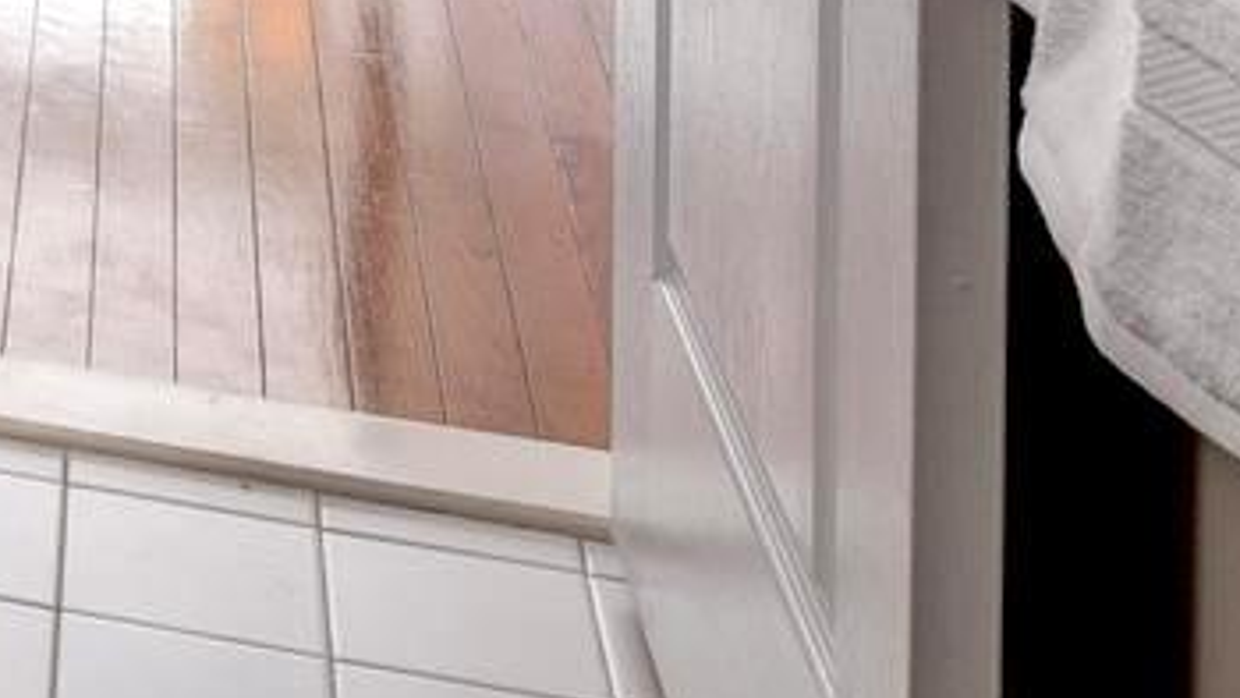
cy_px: -1400
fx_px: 3223
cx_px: -1066
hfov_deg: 17.3
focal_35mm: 98
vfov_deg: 9.6
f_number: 8
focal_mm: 16
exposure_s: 1/5
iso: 200
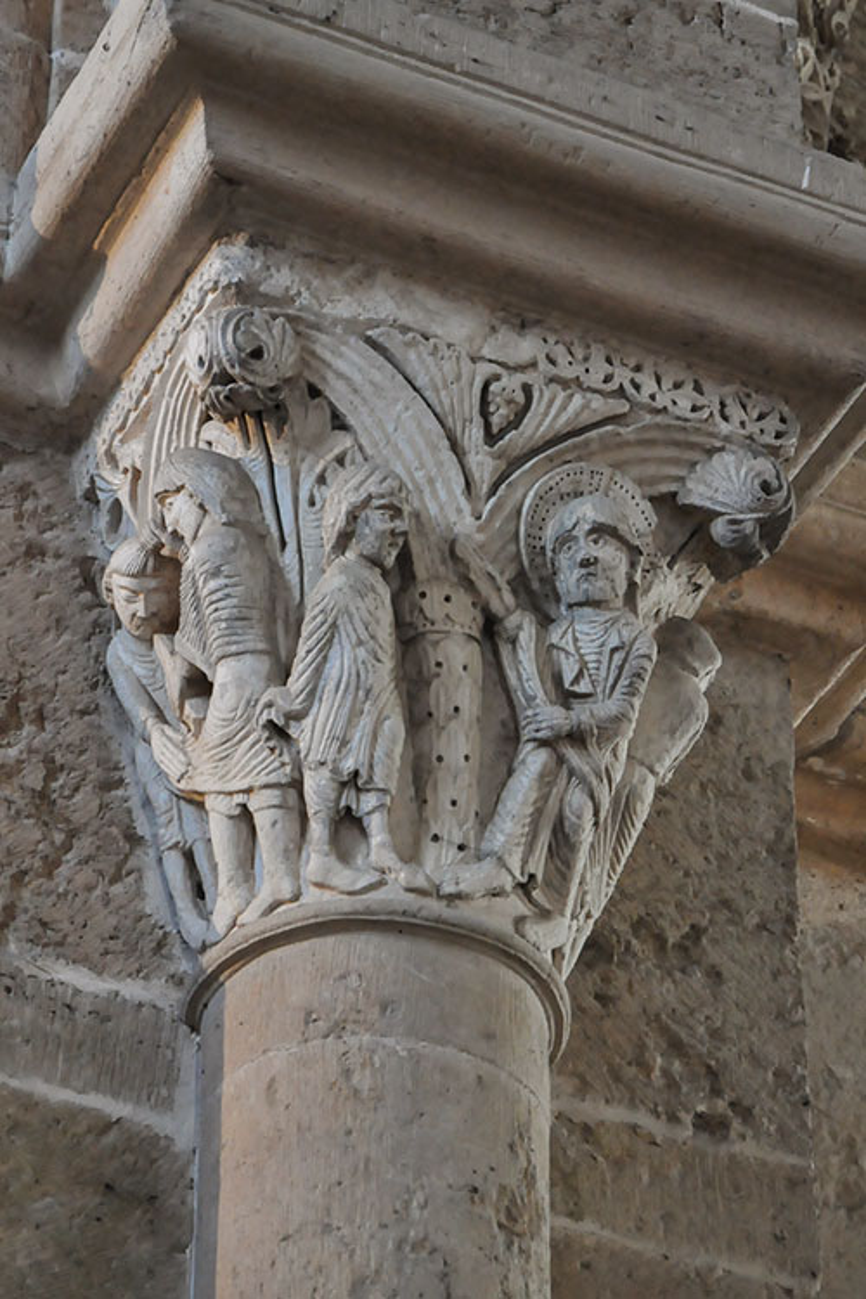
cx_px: 433
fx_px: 3788
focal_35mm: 105
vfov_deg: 19.5
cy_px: 650
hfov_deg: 13.0
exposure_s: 1/30
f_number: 5.3
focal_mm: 70
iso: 2800
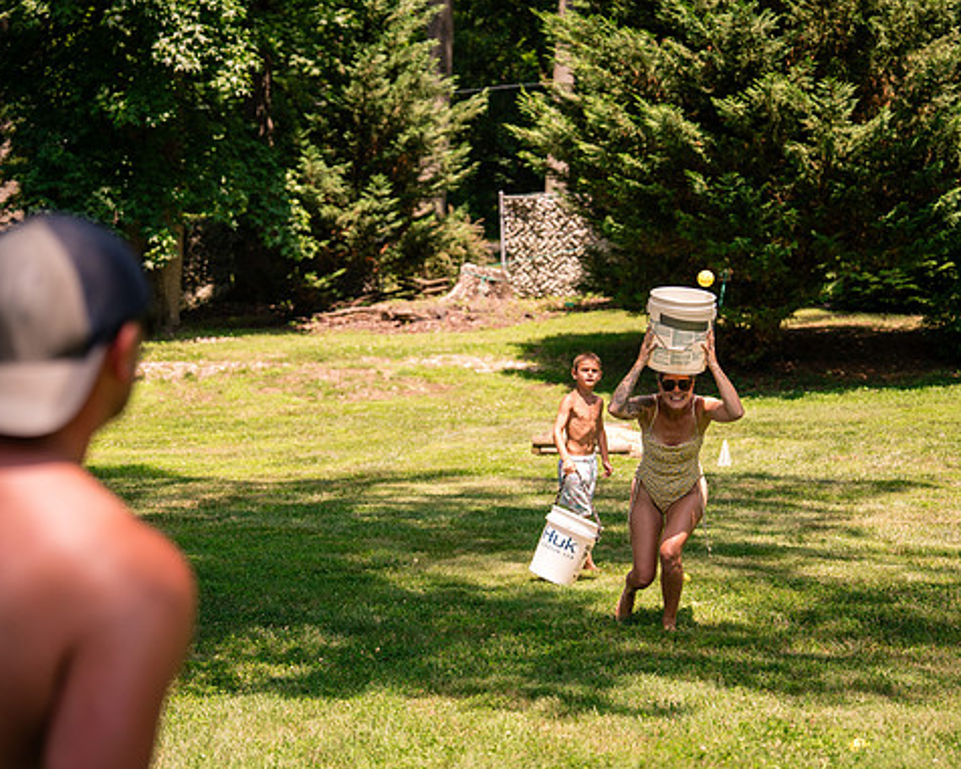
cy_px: 389
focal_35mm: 80
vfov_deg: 19.2
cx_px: 480
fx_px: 2276
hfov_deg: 23.8
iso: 400
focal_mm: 70
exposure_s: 1/3200
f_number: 2.8
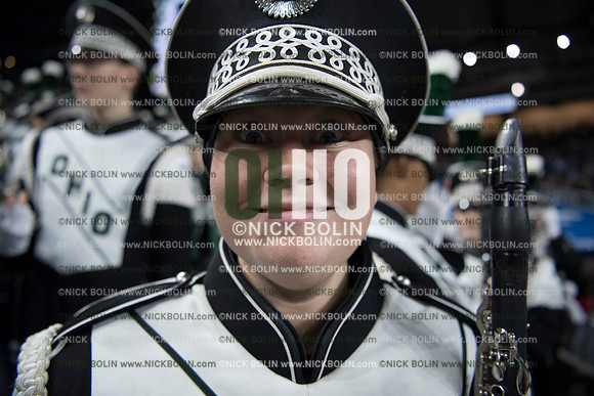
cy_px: 198
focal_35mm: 24
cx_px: 297
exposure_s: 1/640
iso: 1250
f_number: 2.8
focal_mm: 24
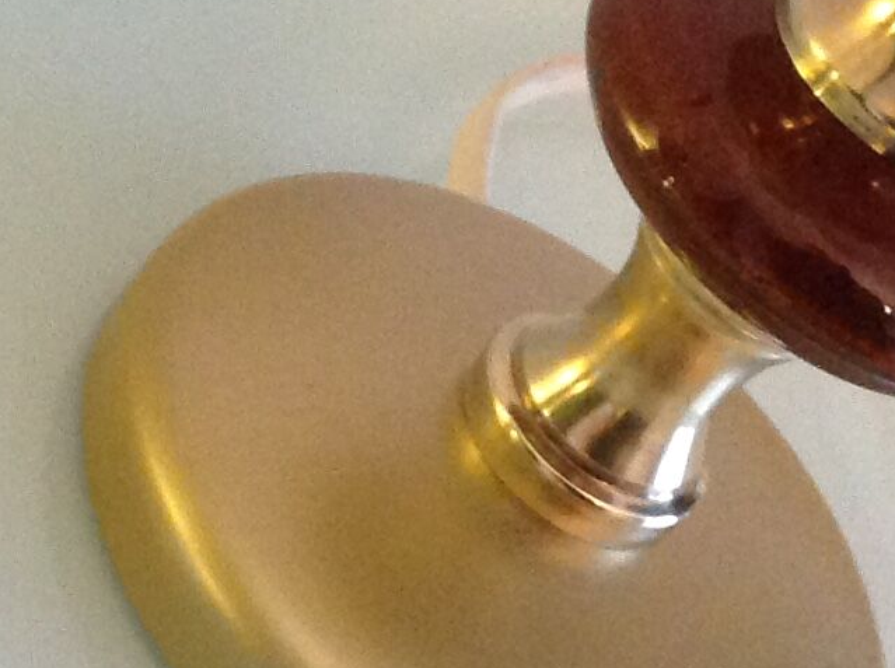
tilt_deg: -35.8
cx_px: -34
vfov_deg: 10.3
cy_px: 14
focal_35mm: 142
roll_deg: -35.0
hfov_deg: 13.7
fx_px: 3665
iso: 320
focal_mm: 4.28
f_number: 2.4
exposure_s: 1/15
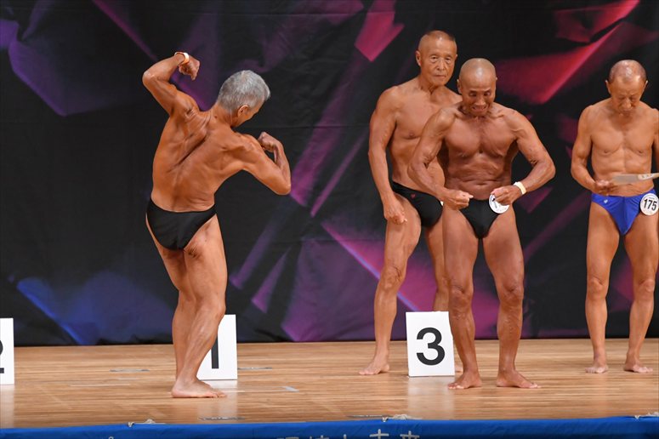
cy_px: 220
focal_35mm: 285
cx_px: 330
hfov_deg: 7.2
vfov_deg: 4.8
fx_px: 5215
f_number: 5.6
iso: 4500
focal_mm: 190
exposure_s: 1/400
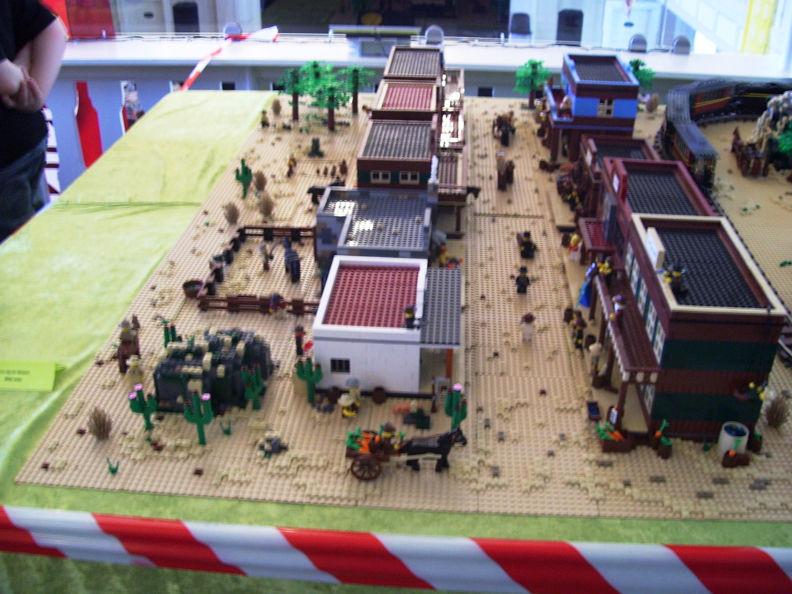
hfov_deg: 51.4
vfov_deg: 39.7
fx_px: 824
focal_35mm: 36
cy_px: 297
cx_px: 396
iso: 160
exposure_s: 1/8
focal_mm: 6
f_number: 2.7
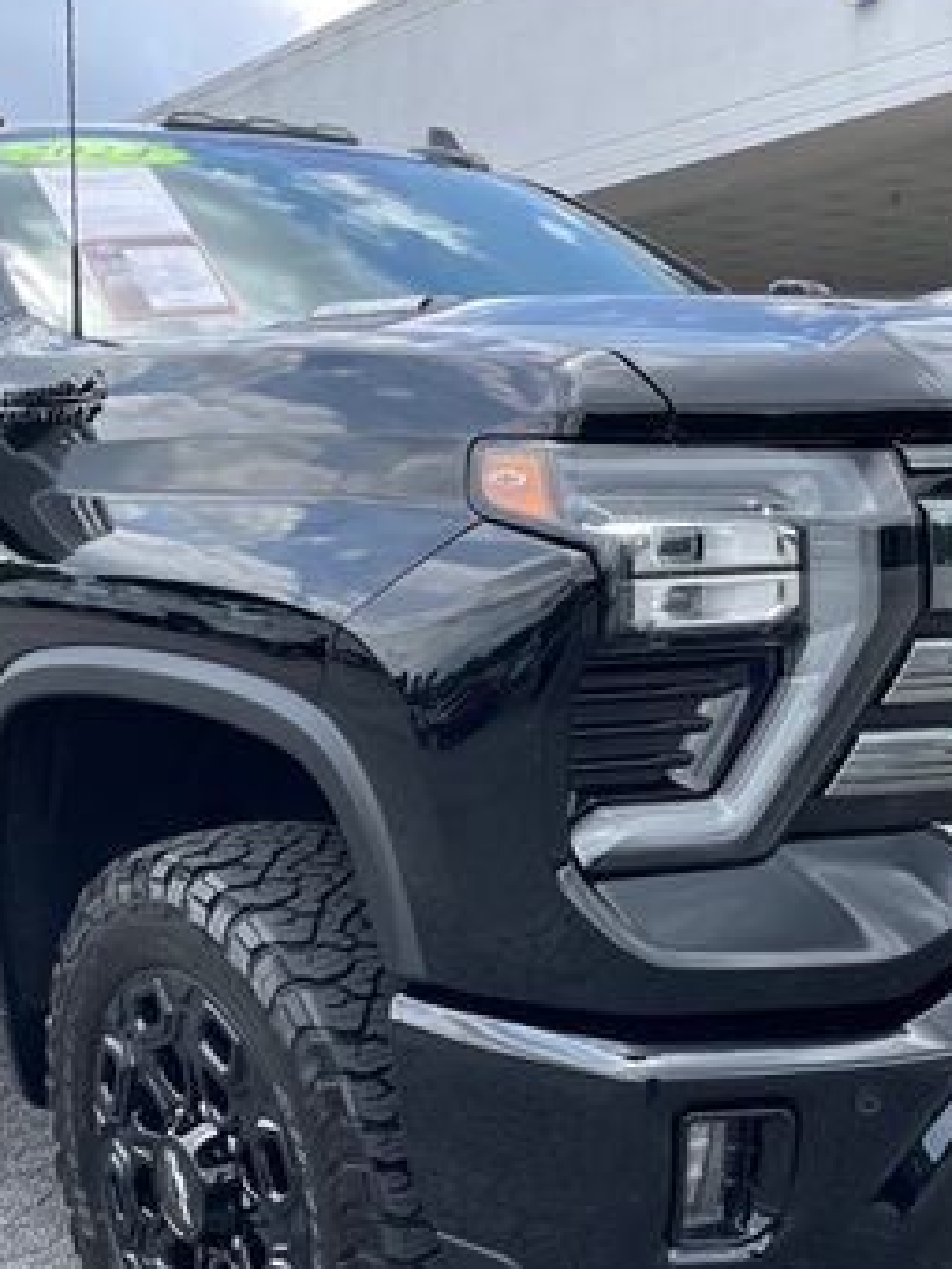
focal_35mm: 49
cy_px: 784
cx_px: 467
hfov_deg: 29.7
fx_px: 1797
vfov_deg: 38.7
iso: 32
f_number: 1.6
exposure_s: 1/842
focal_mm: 4.2
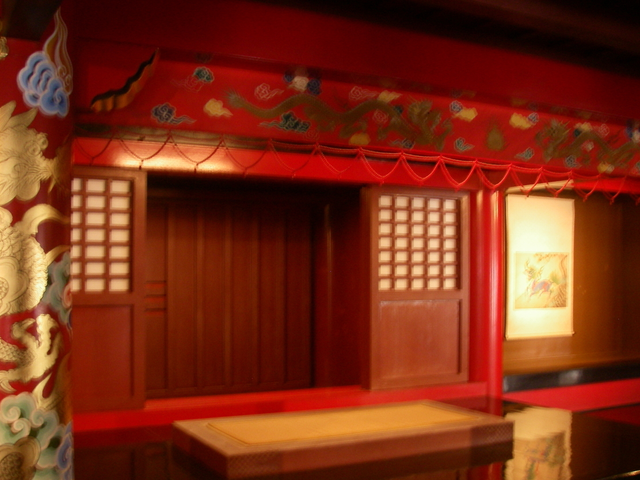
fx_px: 758
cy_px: 256
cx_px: 341
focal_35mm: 41
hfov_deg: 45.7
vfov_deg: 35.1
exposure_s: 1/5
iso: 200
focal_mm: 6.3
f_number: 3.3
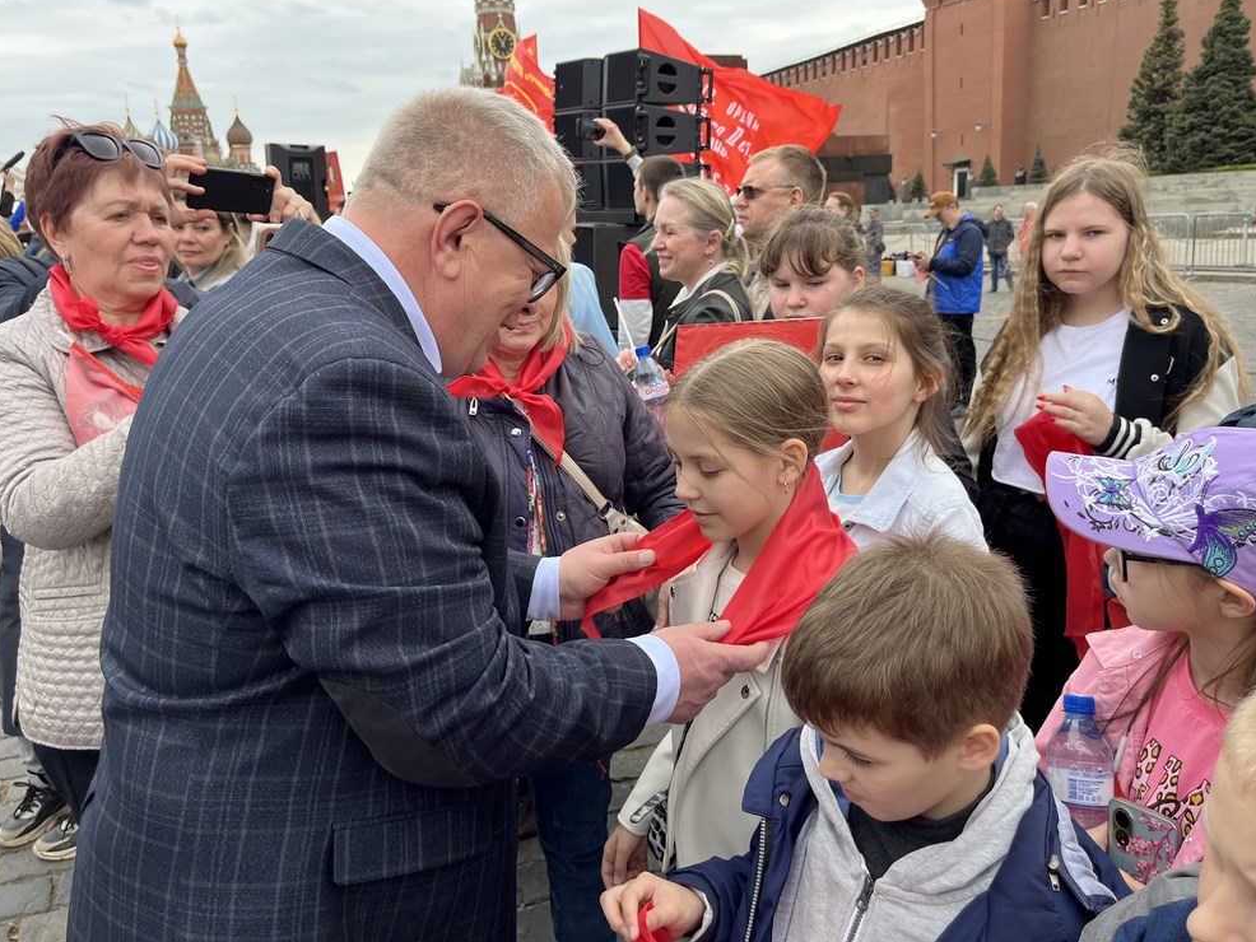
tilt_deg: -13.5
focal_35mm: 27
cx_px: 627
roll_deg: +3.1
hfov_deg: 65.3
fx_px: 980
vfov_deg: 51.4
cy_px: 454
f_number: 1.6
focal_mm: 5.1
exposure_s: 1/751
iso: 50
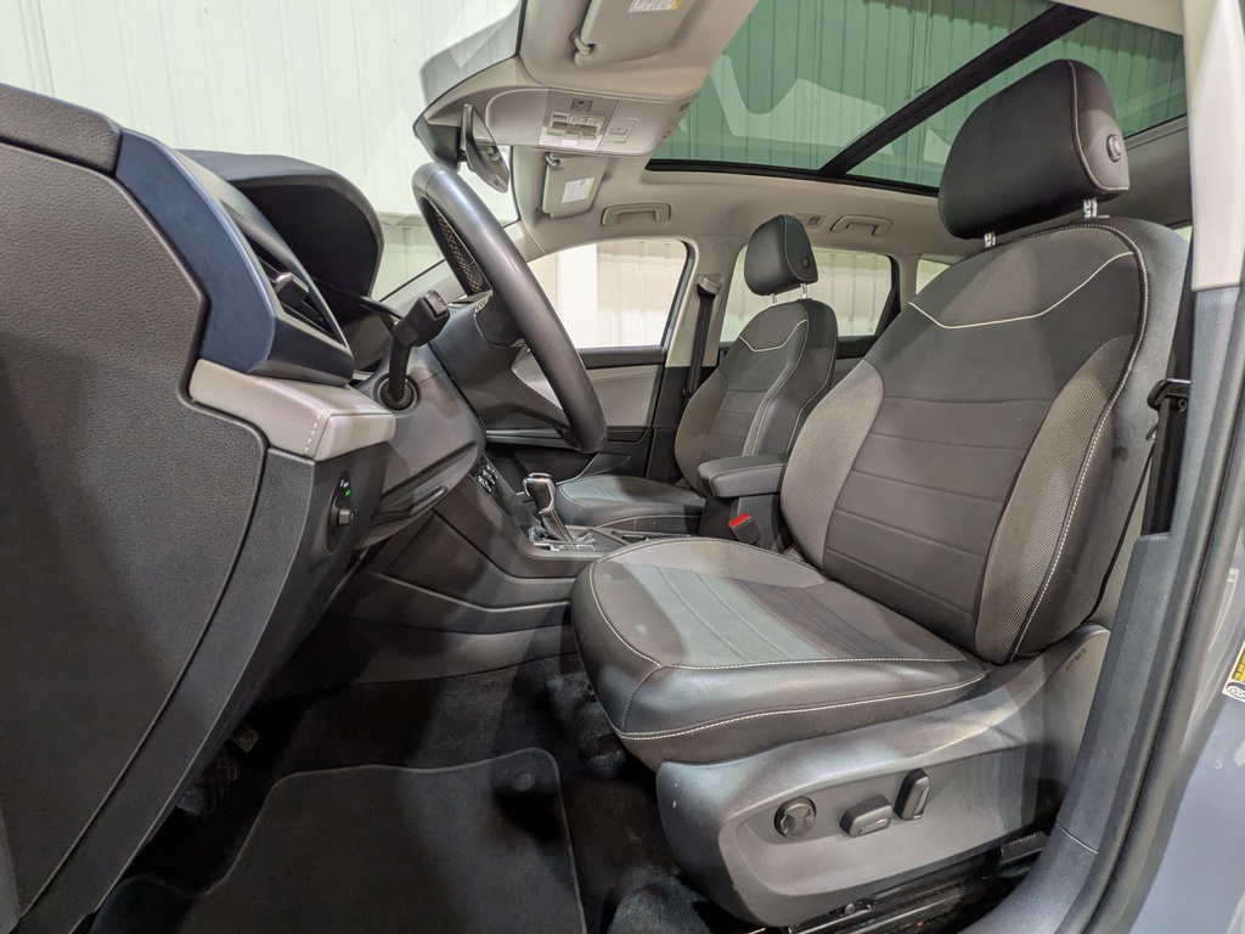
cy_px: 467
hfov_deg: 102.1
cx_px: 622
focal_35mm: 14
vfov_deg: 85.7
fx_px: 504
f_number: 2.2
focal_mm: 1.83
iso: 84
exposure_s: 1/30
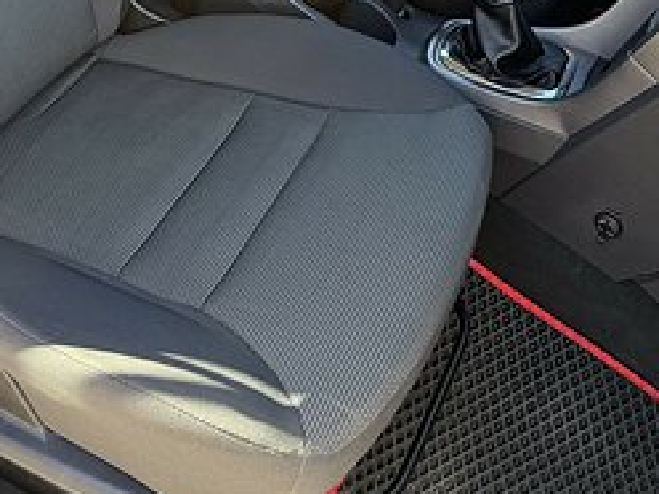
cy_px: -41
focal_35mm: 53
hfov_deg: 35.6
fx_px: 1009
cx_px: 197
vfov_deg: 25.6
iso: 160
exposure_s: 1/233
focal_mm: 6.76
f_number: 1.78
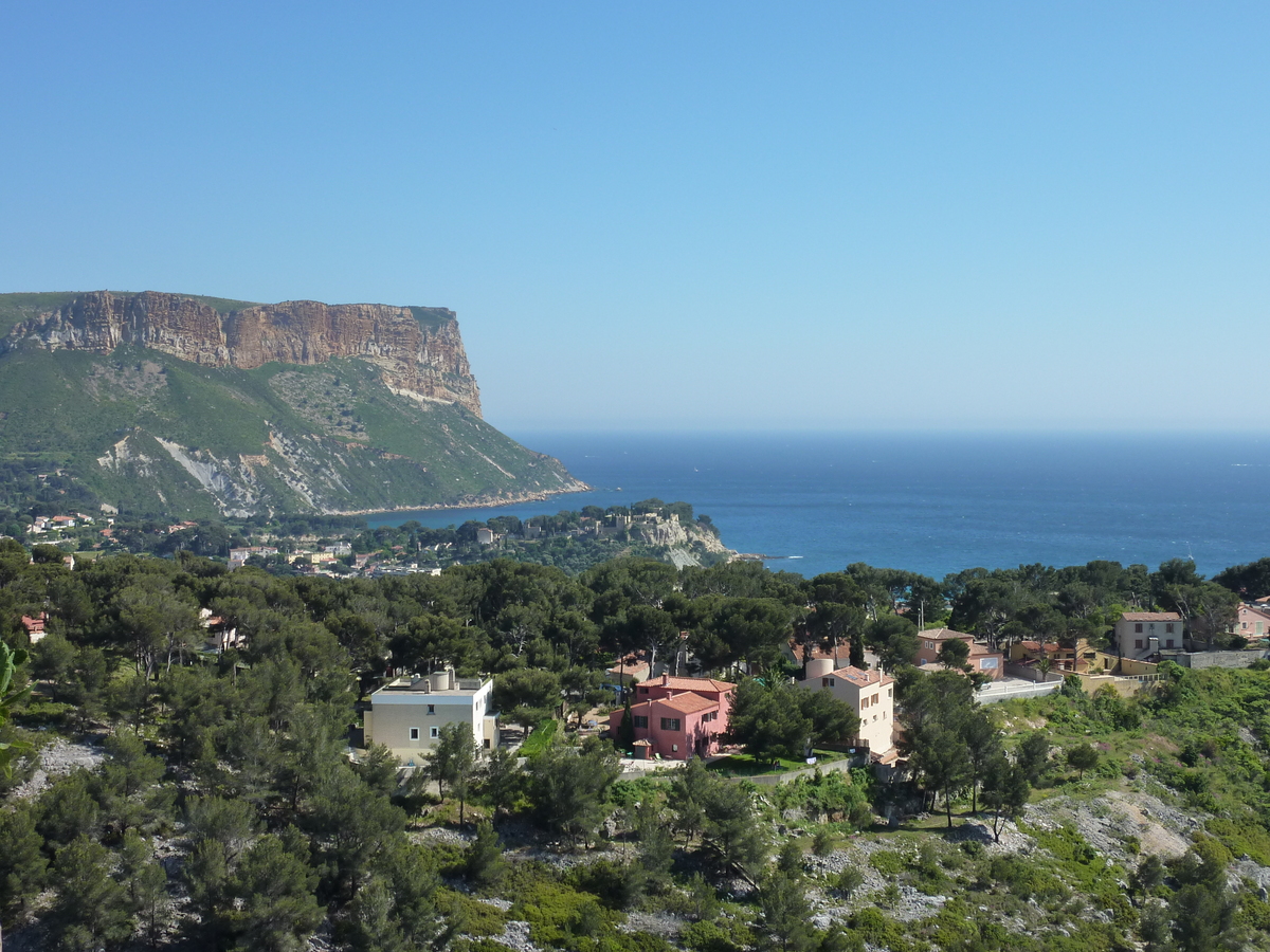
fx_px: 1761
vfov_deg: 30.3
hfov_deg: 39.7
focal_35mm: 48
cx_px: 635
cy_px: 476
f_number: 5
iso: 125
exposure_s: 1/500
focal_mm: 7.9
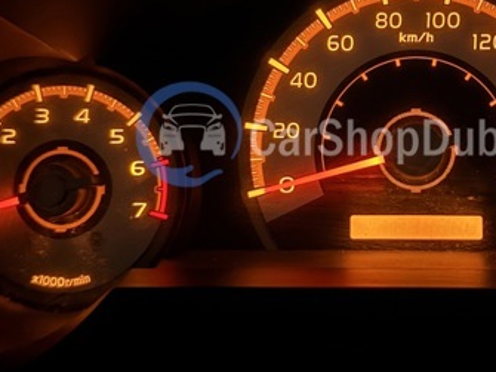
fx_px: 616
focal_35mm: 43
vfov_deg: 33.4
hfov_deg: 42.1
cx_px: 391
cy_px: 136
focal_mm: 6.76
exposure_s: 1/9
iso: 2500
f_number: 1.78
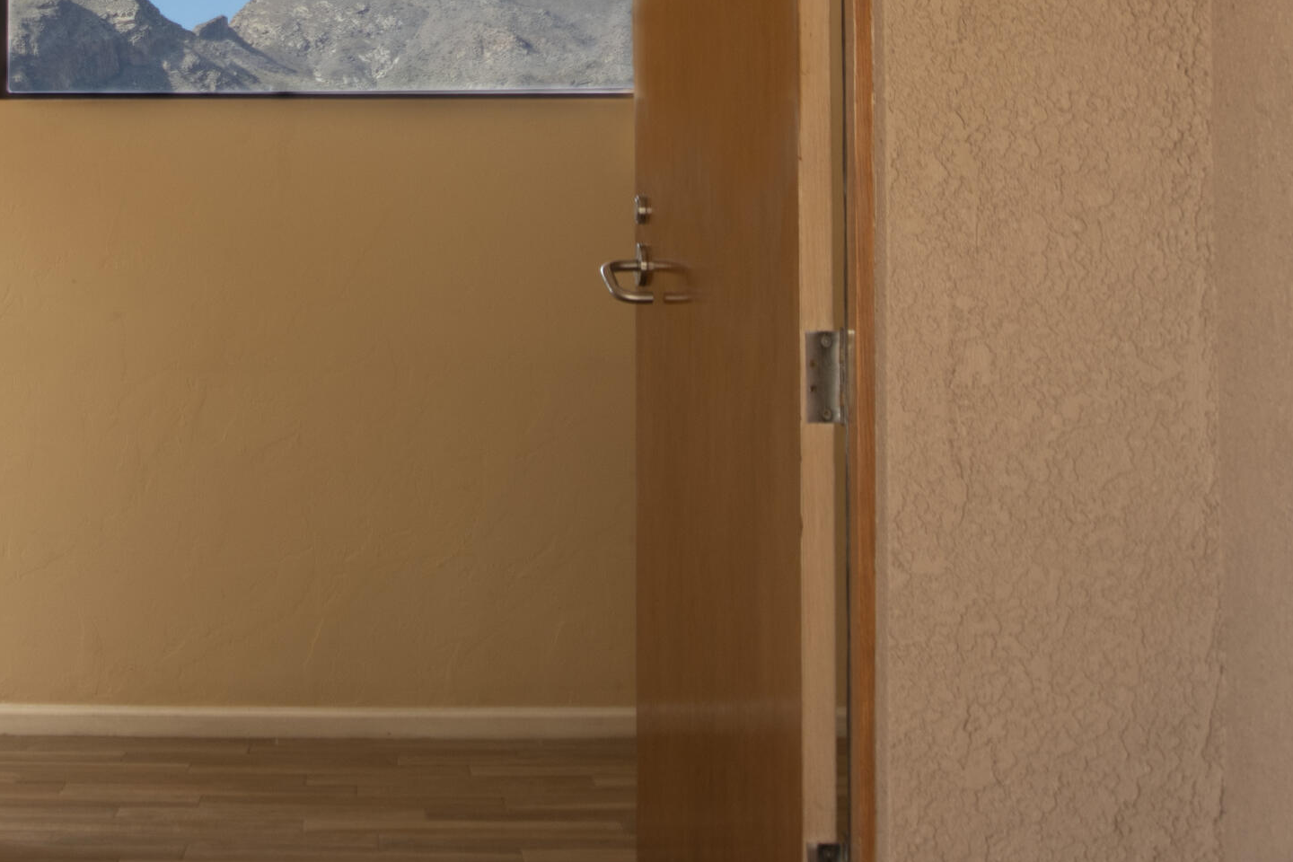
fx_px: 2694
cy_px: -18
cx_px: 296
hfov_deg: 26.6
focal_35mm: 75
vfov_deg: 17.7
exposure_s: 1/40
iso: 140
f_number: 5.6
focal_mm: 24
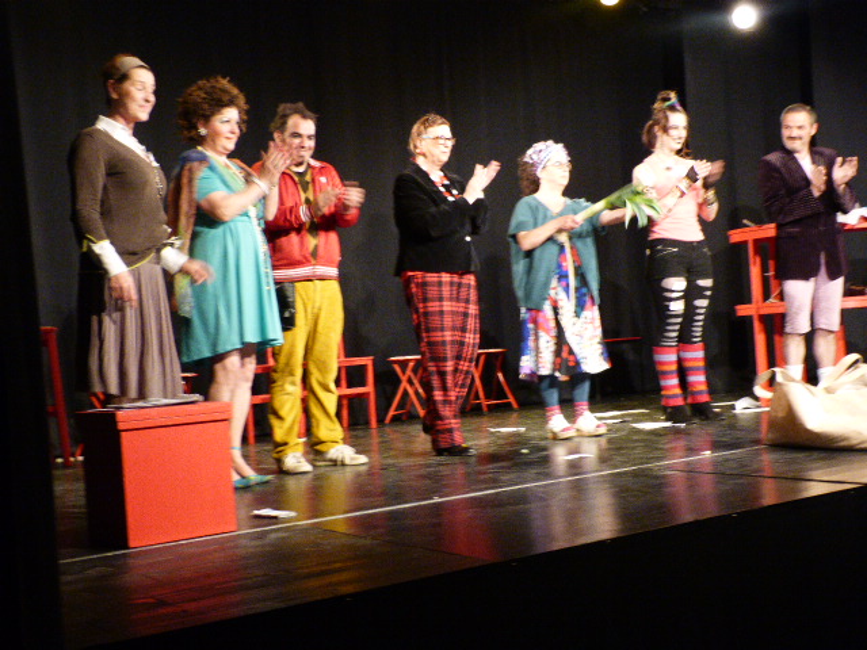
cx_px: 434
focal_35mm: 45
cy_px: 325
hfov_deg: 42.1
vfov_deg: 32.2
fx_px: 1127
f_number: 3.2
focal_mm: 8.1
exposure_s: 1/25
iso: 800
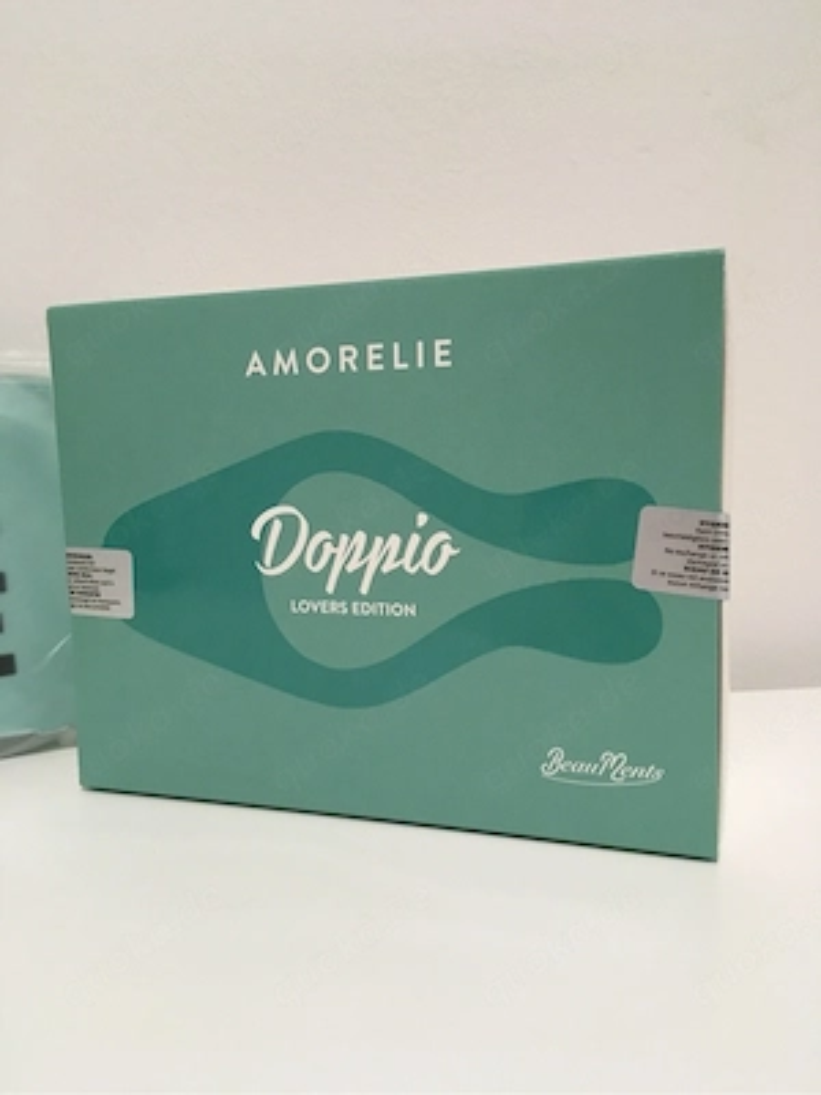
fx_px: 917
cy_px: 548
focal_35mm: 29
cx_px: 410
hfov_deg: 48.2
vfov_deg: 61.7
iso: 125
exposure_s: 1/33
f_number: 2.2
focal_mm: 4.15
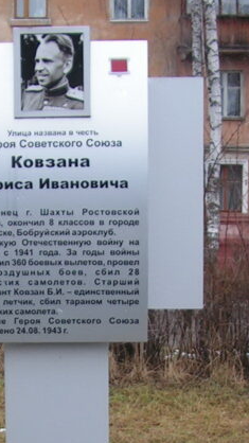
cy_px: 403
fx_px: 1127
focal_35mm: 96
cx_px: 71
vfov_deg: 21.7
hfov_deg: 12.6
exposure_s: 1/80
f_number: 3.2
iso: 64
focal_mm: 6
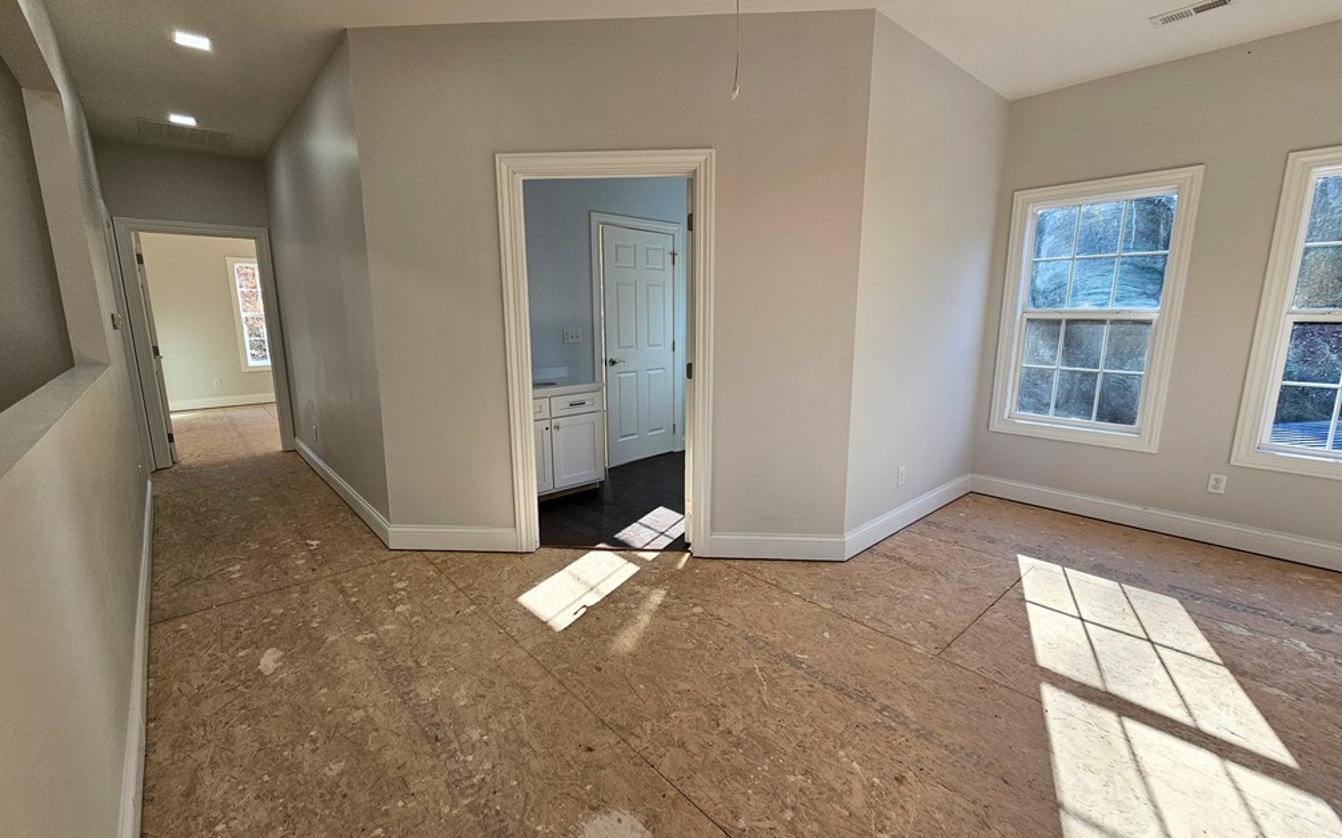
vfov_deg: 78.6
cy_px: 418
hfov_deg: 105.3
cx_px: 668
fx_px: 512
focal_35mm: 14
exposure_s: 1/161
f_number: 2.2
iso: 50
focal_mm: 2.2
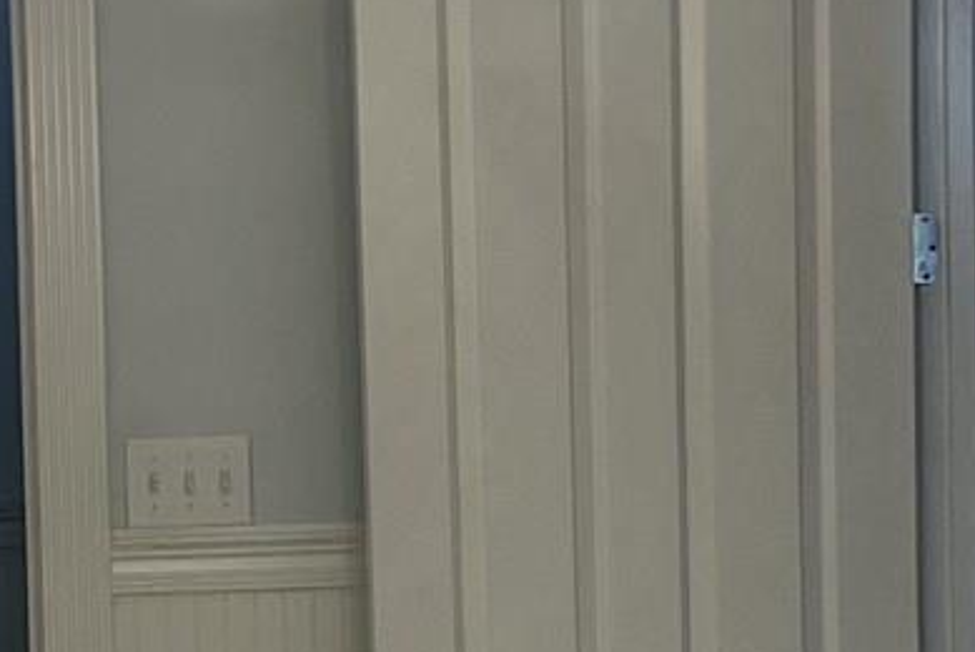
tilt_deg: -3.5
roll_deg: +0.0
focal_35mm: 160
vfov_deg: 8.5
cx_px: 373
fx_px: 4336
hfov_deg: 12.8
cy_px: 707
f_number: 1.6
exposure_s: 1/145
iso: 64
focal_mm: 5.1
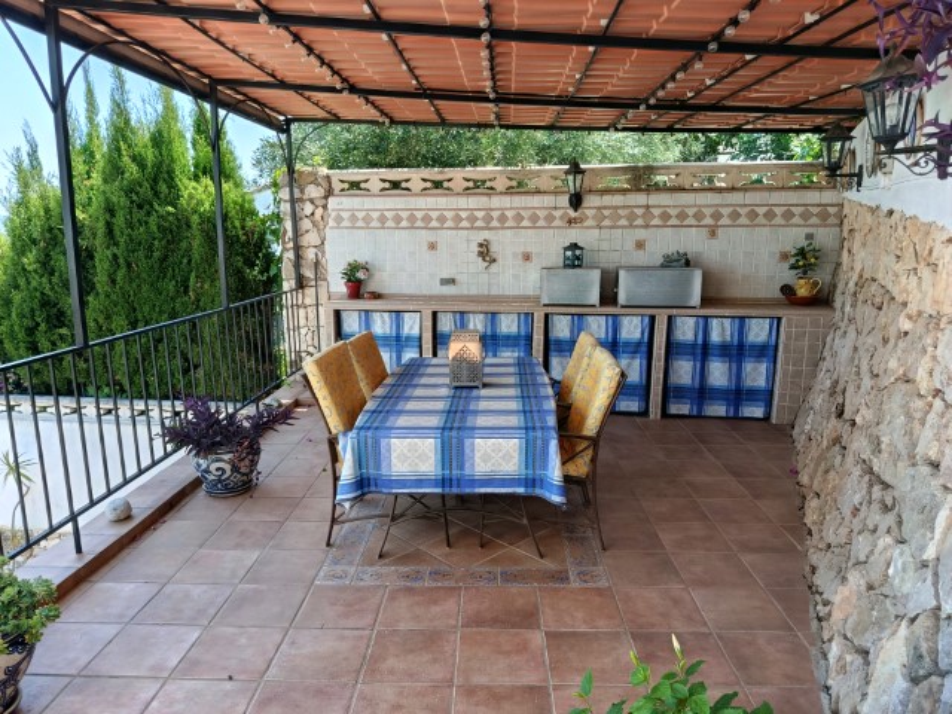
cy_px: 357
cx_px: 476
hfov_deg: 71.6
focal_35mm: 24
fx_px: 660
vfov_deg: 56.8
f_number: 1.7
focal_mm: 5.24
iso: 63
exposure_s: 1/100
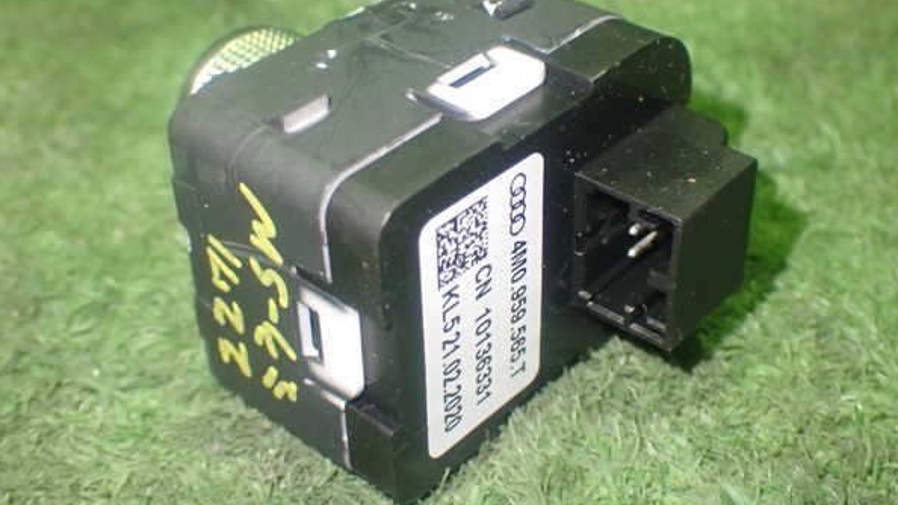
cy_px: 221
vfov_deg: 21.8
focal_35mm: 55
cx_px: 447
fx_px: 1310
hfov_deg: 37.9
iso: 800
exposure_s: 1/30
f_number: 3.2
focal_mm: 9.01
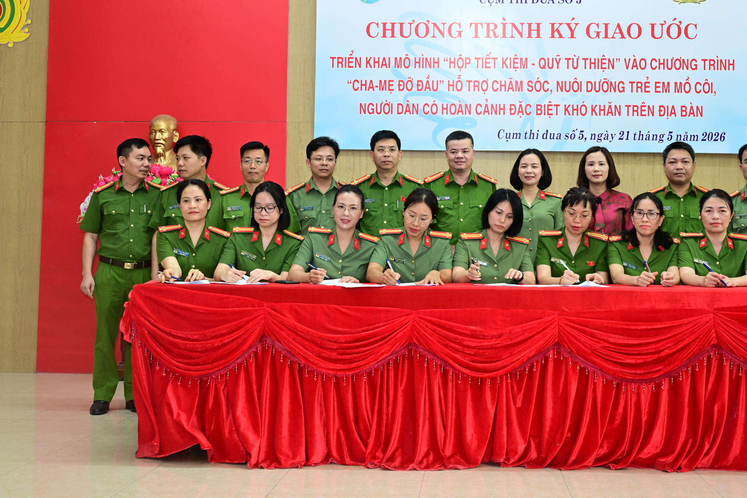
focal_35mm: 49
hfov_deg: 40.2
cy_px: 205
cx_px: 433
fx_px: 1017
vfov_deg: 27.5
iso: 1250
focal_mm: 36
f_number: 4
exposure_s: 1/160
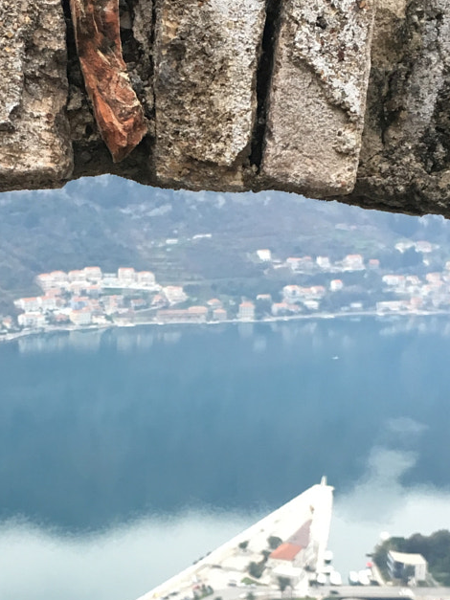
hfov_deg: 19.7
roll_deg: -1.2
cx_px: 105
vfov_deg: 26.0
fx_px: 1283
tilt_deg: -14.5
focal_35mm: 74
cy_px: 453
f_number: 2.2
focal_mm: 4.15
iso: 64
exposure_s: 1/33
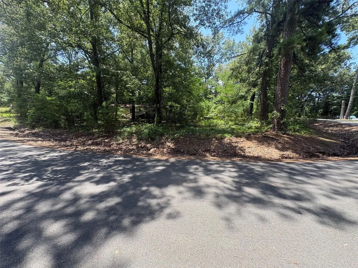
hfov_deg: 102.1
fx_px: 145
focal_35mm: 14
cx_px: 179
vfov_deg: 85.7
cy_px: 134
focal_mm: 2.22
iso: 40
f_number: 2.2
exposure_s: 1/278
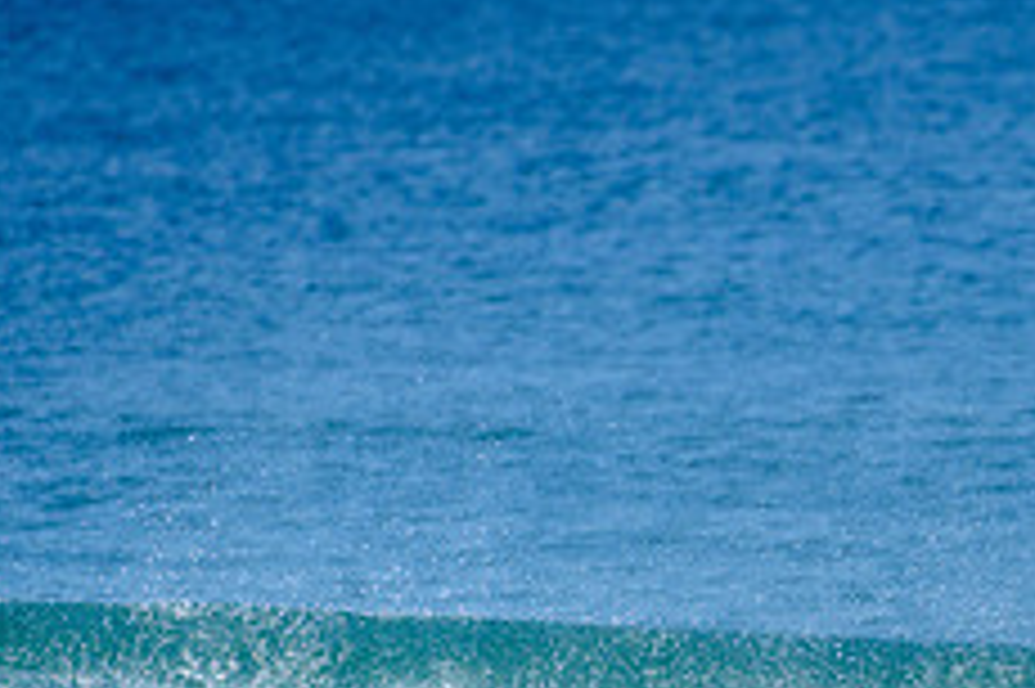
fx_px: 36629
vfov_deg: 1.1
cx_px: 1098
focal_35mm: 1275
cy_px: 825
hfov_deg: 1.6
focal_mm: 500
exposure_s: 1/2000
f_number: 5.6
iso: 140
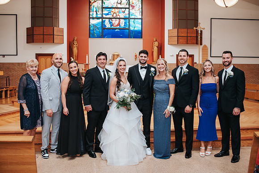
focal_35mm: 35
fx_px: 253
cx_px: 130
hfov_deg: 54.1
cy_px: 86
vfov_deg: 37.6
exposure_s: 1/125
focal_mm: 35
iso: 1000
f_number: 2.8
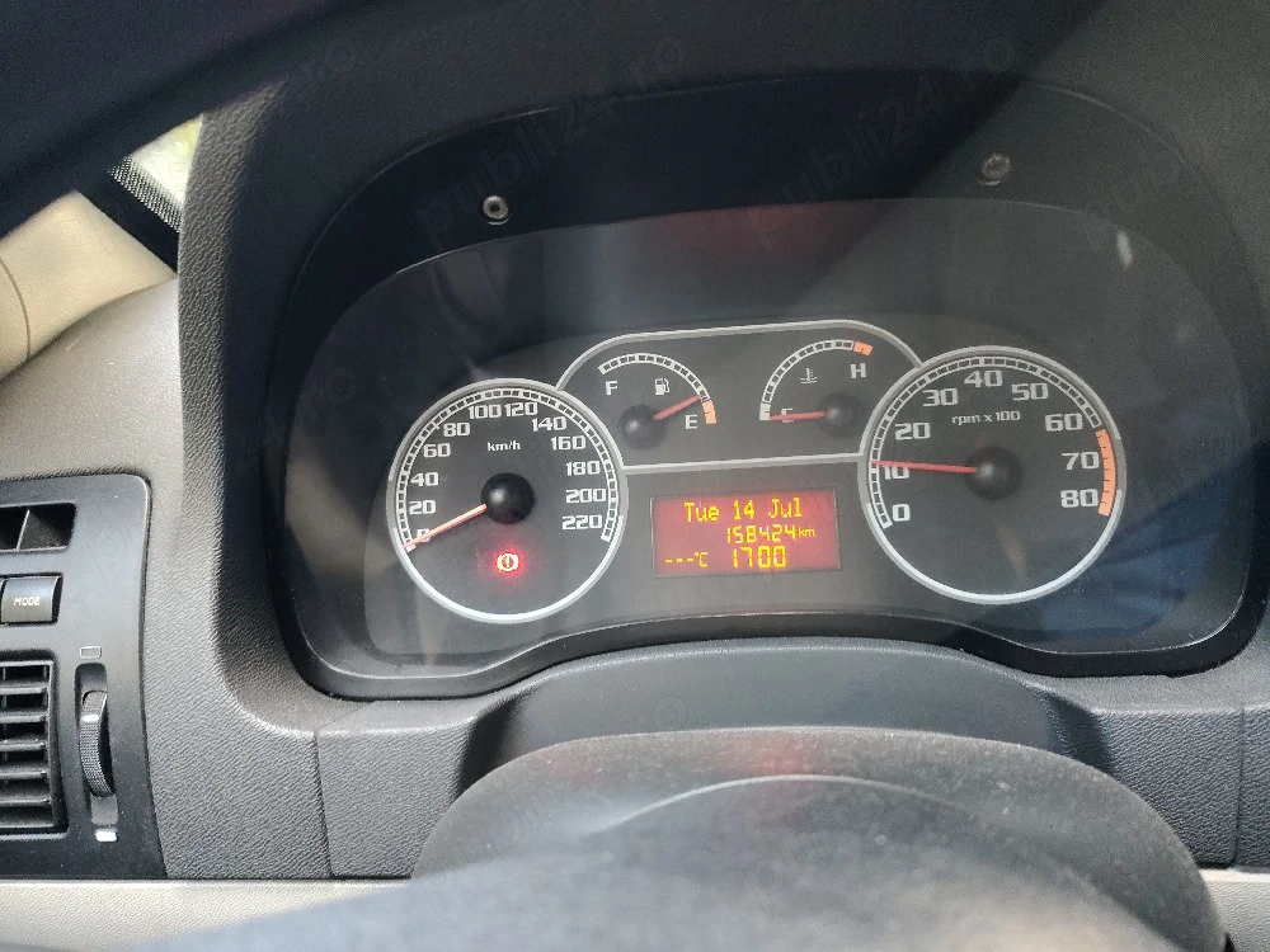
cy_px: 476
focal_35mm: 24
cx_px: 635
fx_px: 881
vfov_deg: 56.8
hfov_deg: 71.6
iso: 765
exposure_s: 1/33.3
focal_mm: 5.56
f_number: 1.8
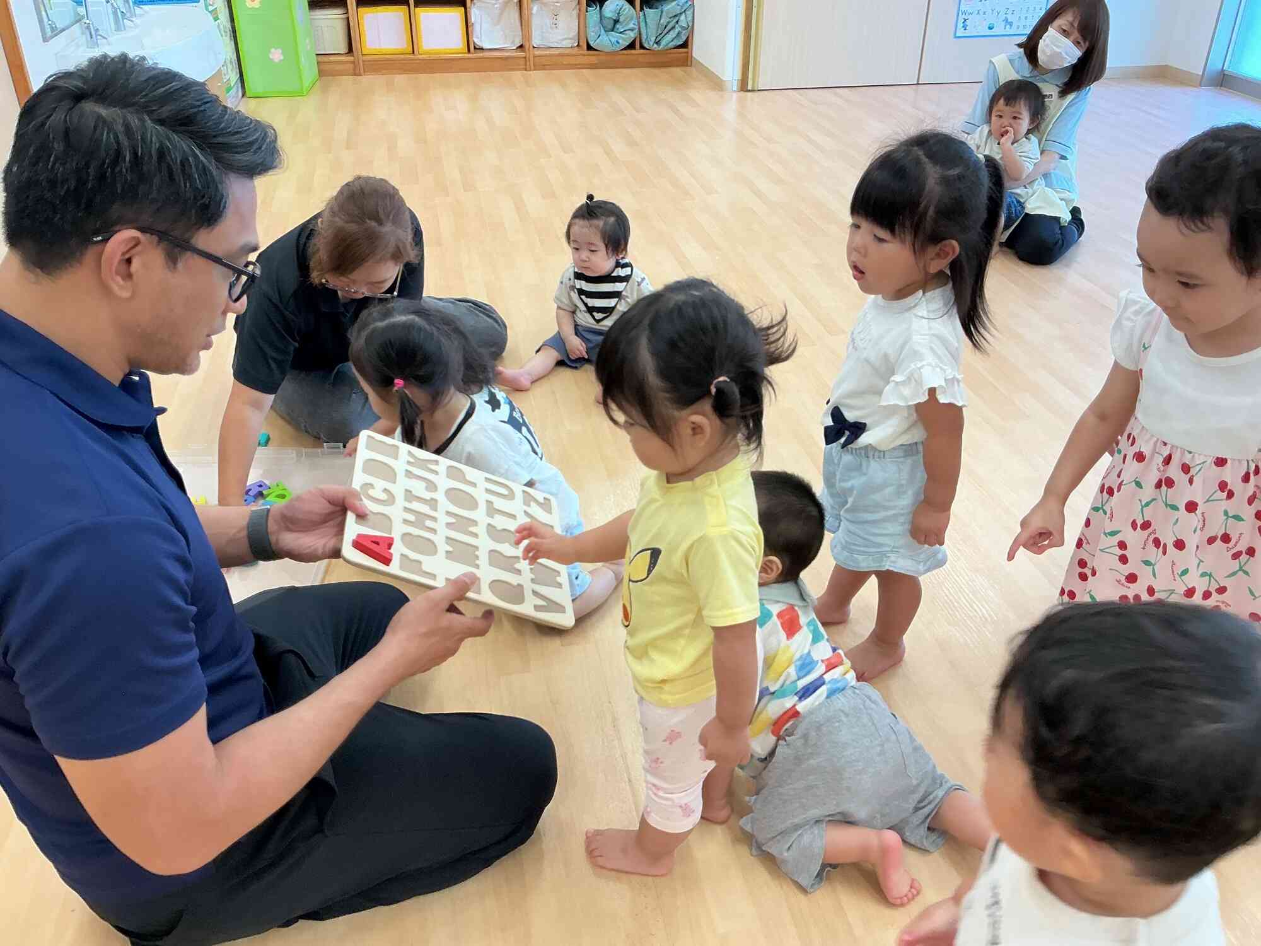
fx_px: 1056
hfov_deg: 61.7
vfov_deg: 48.2
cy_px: 473
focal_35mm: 29
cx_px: 630
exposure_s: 1/100
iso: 64
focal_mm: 3
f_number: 1.8
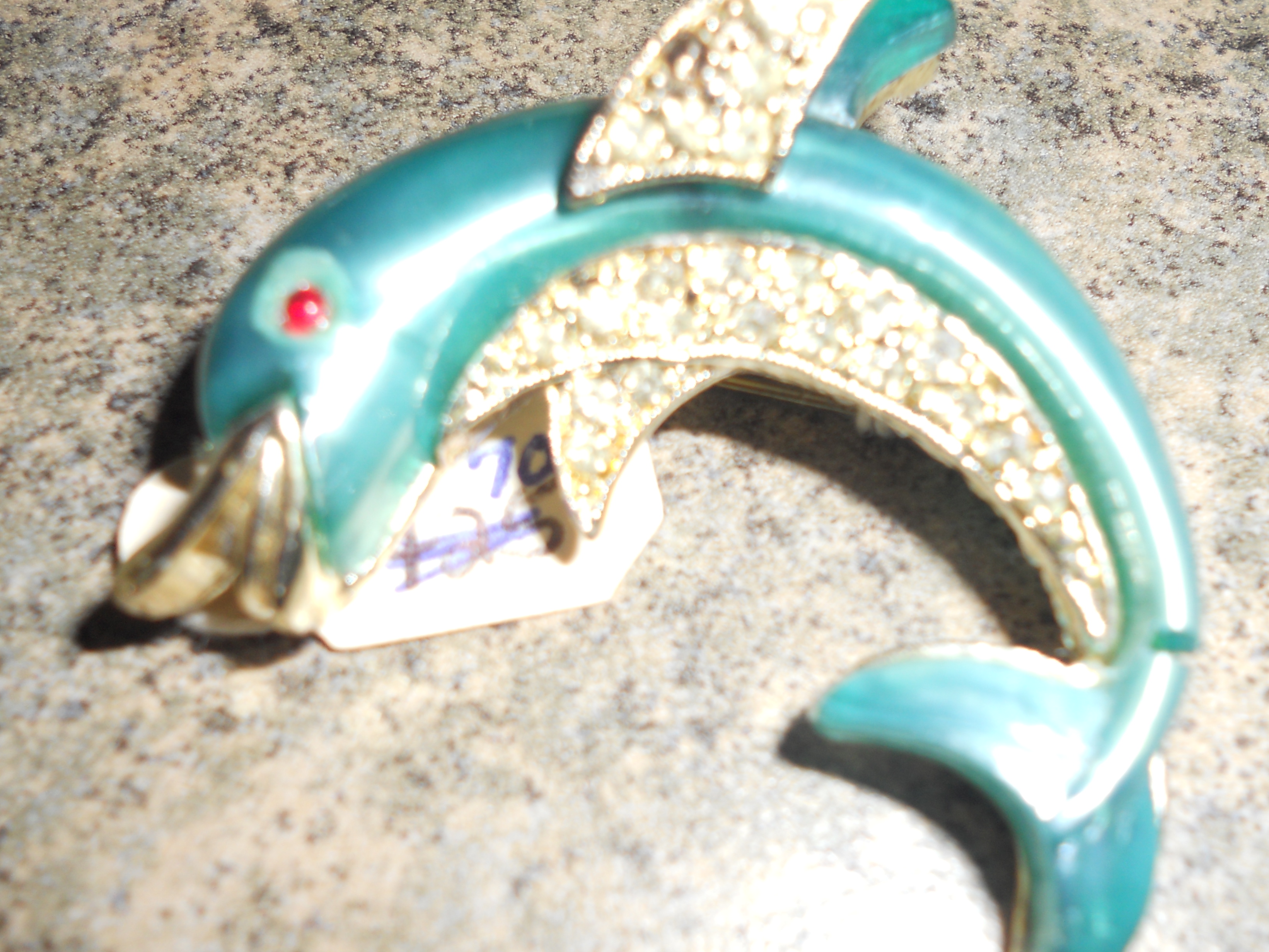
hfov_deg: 47.7
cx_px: 715
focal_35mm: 39
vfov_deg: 36.8
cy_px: 532
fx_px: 1430
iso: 80
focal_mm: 5.8
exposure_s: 1/25
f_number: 8.8
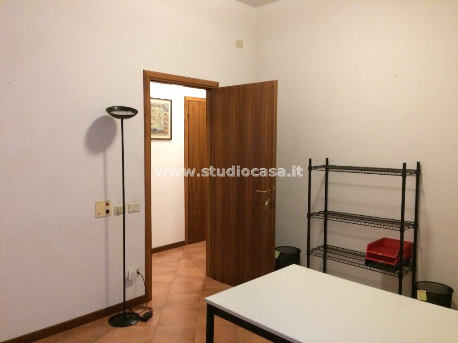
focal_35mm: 29
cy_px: 172
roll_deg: -0.9
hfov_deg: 61.7
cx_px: 229
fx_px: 384
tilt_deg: -7.0
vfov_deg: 48.2
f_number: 2.2
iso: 320
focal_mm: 4.15
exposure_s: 1/20
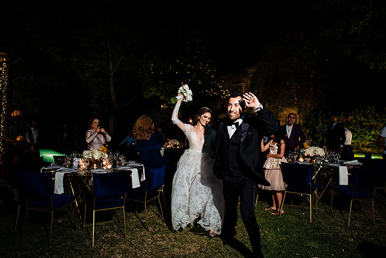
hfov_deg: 73.7
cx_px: 193
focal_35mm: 24
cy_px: 129
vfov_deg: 53.2
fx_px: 257
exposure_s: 1/60
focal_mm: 24
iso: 2000
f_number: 7.1
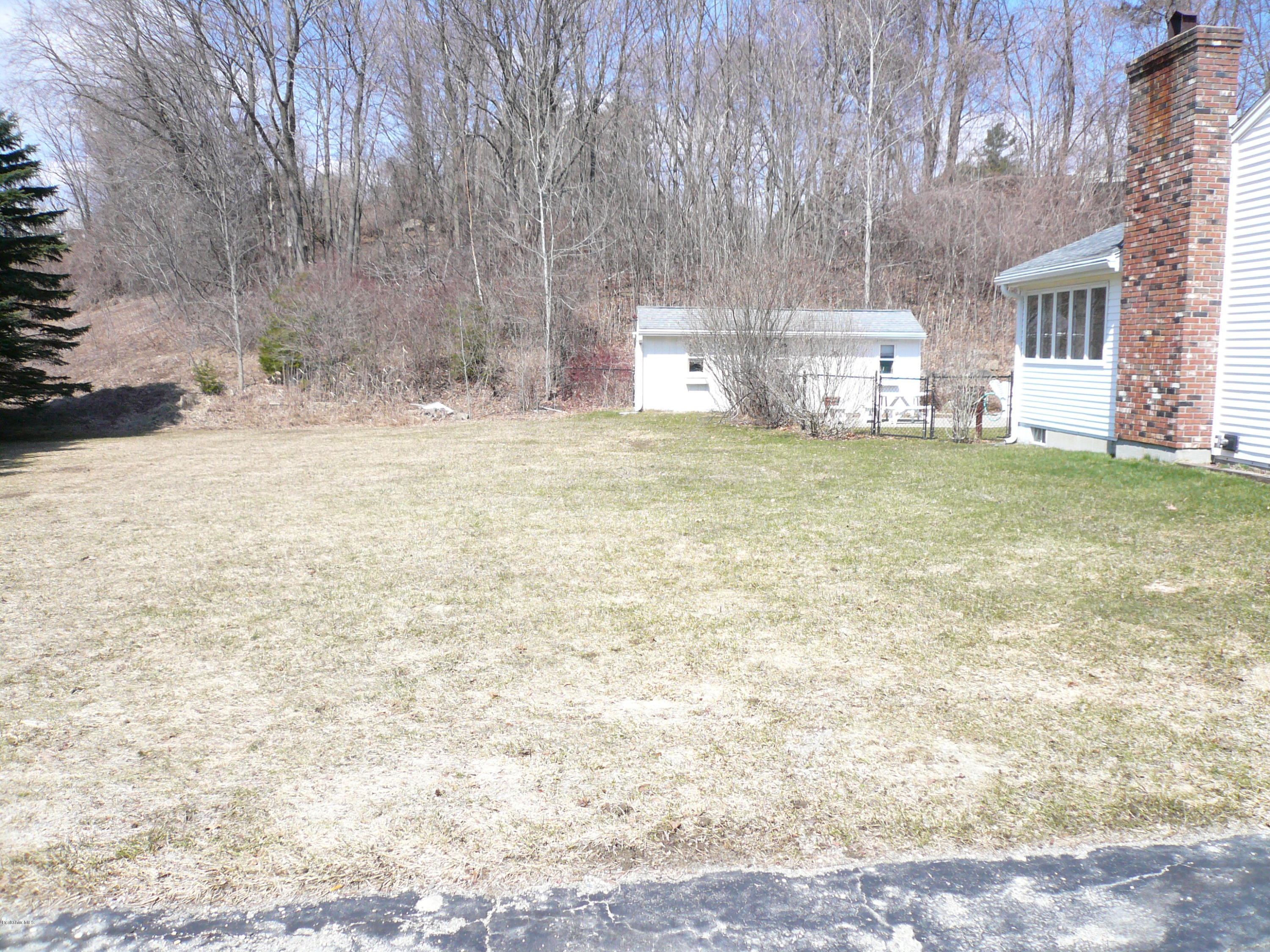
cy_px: 476
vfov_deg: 49.7
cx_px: 635
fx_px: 1027
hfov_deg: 63.4
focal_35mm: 28
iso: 100
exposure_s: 1/800
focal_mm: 4.6
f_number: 2.8
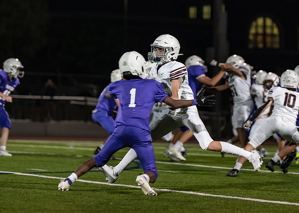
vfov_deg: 6.6
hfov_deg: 9.3
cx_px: 172
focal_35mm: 217
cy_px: 92
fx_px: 1845
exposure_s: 1/1000
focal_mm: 147
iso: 3200
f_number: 2.8
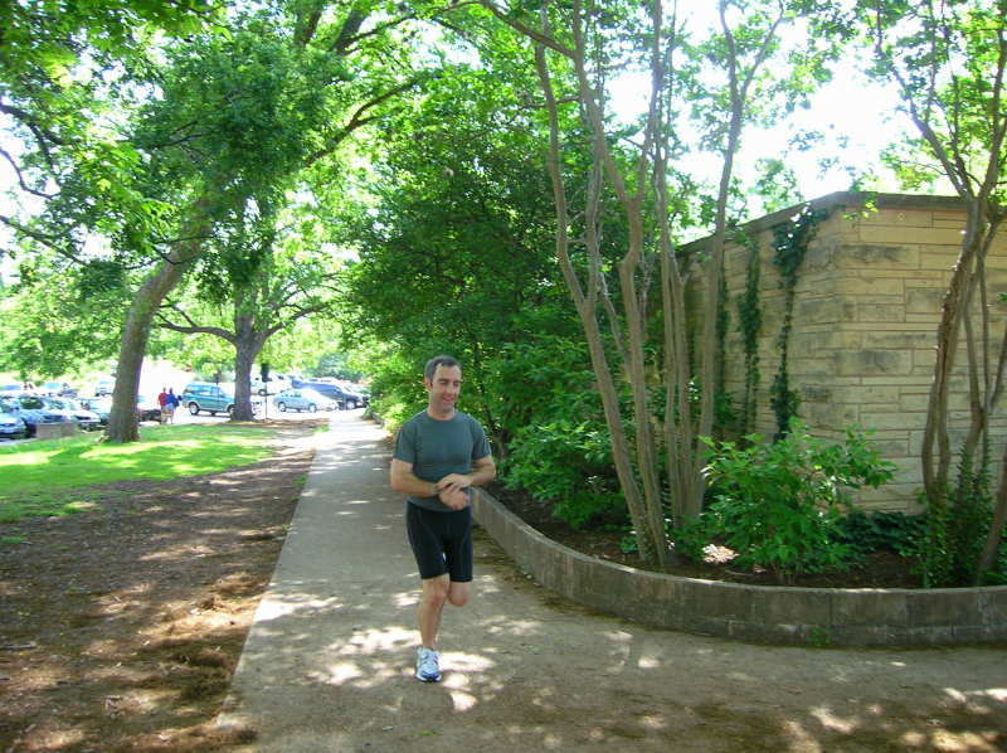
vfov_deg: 41.7
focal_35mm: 34
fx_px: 988
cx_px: 504
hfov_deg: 54.0
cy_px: 376
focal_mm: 5.7
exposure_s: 1/74
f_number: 2.9
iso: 50
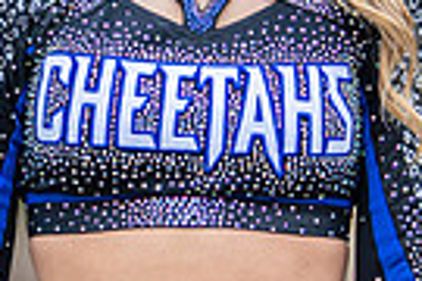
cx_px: 199
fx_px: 3247
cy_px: 8
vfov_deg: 5.0
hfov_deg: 7.4
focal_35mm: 277
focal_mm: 50
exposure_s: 1/1000
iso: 400
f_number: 1.2
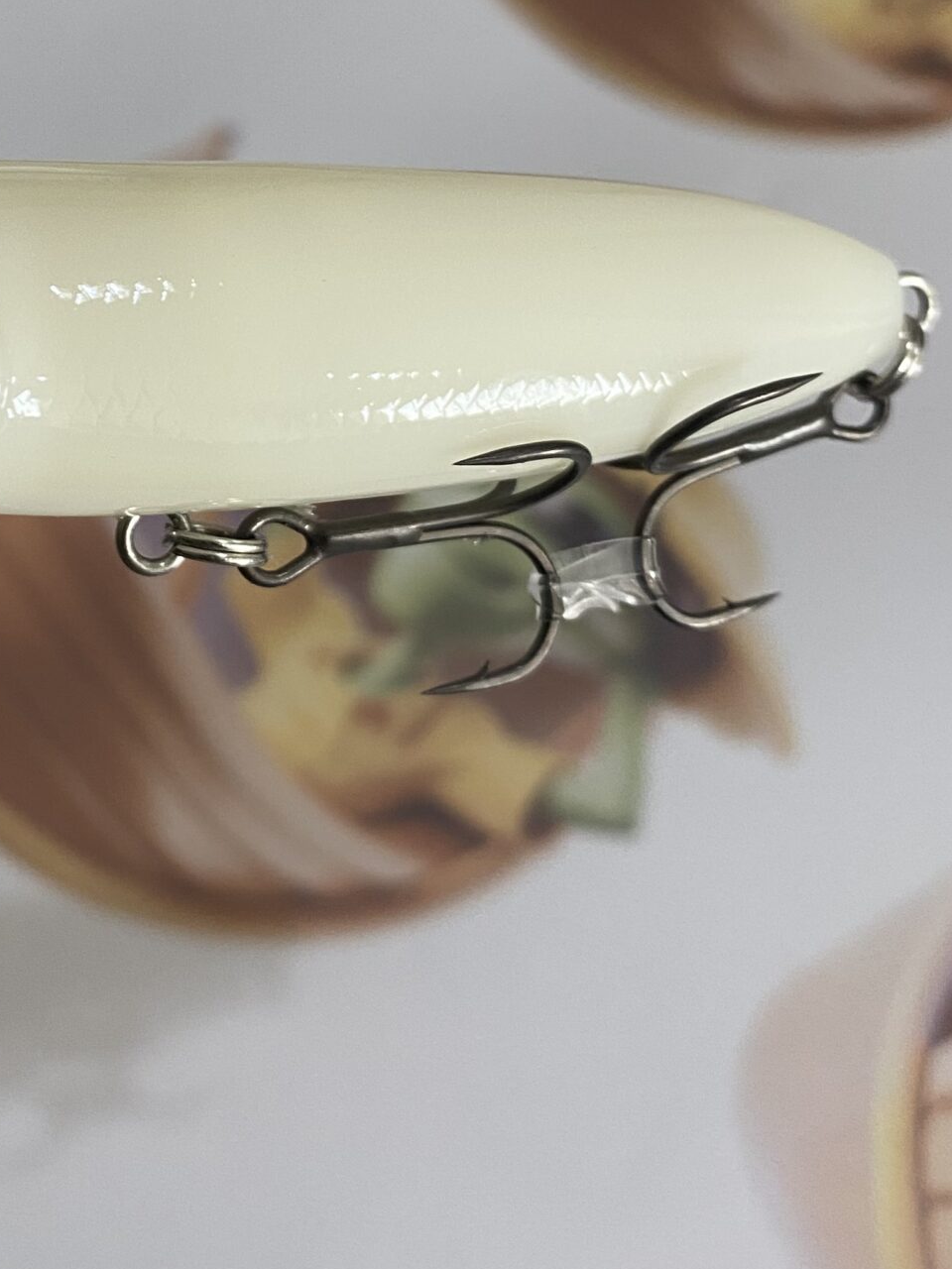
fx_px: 1833
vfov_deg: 37.2
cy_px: 300
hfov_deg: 28.2
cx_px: 128
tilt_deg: -54.7
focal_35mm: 50
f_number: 1.8
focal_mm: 4.25
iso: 80
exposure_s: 1/60
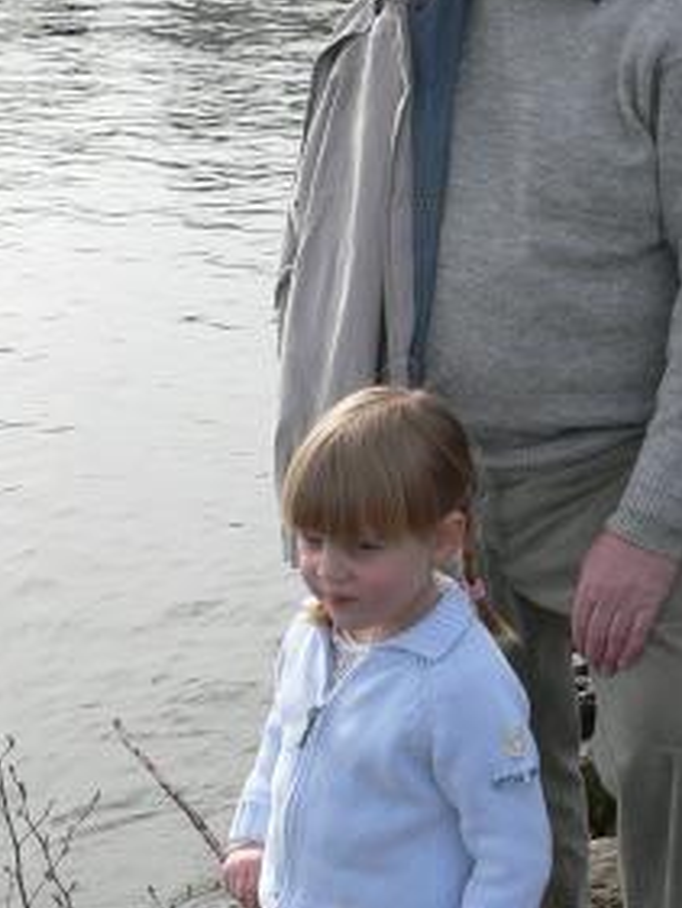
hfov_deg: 18.0
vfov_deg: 23.8
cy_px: 498
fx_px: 2152
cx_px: 436
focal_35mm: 82
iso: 80
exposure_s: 1/250
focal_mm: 6
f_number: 4
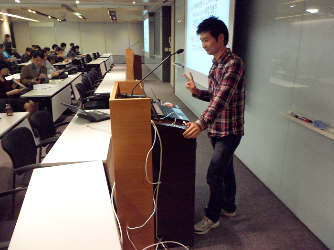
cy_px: 125
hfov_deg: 65.3
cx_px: 167
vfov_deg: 51.4
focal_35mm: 27
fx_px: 261
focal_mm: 4.9
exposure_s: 1/15
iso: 320
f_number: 3.5
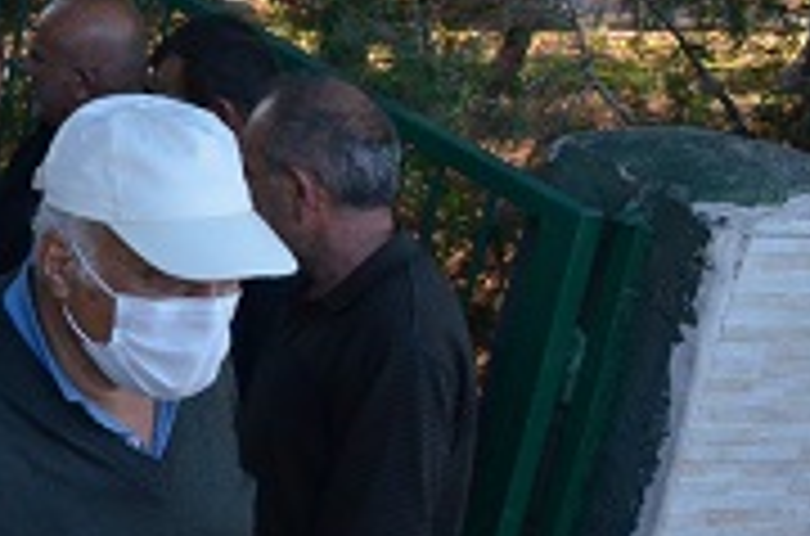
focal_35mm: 90
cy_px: 88
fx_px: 2020
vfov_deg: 15.0
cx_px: -495
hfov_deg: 19.1
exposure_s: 1/400
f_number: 10
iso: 2500
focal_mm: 18
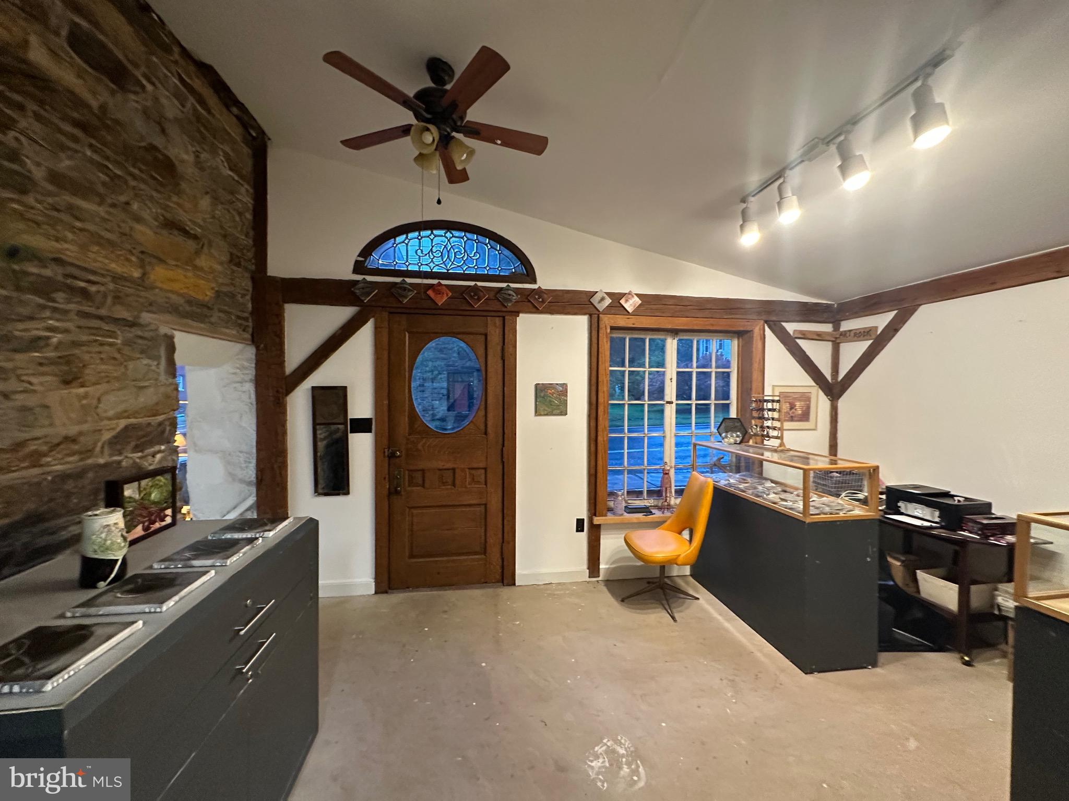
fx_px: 432
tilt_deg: -0.8
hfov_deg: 102.1
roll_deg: -0.1
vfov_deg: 85.7
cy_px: 400
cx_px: 534
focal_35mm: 14
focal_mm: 2.22
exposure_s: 1/60
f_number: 2.2
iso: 500
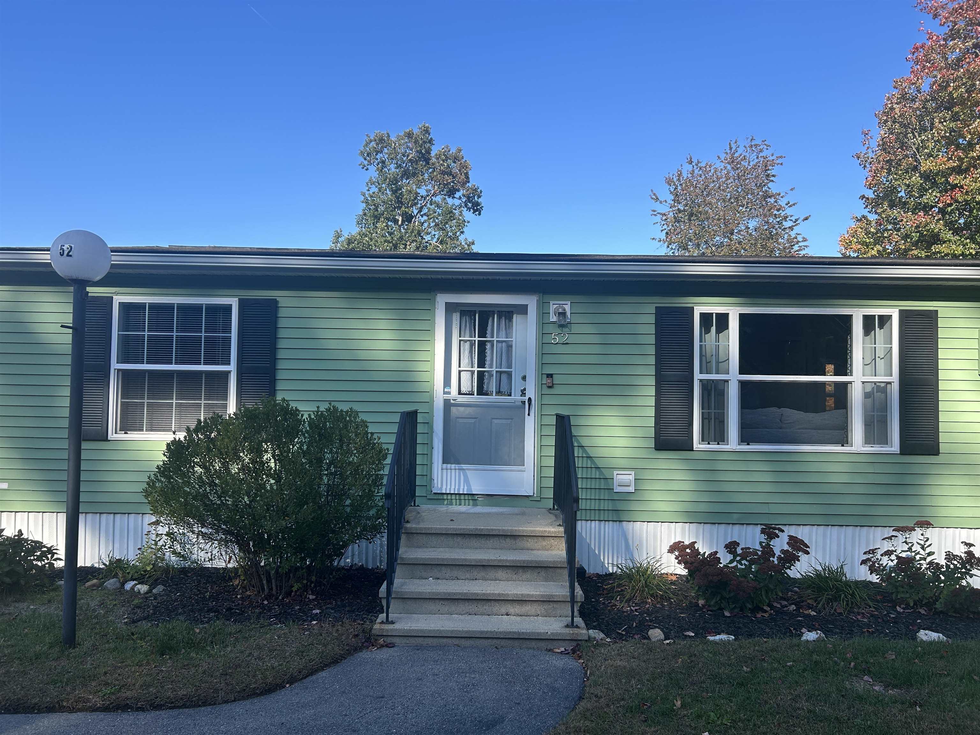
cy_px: 368
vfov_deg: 53.1
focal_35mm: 26
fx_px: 736
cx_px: 490
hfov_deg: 67.3
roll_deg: -0.7
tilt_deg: +0.4
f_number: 1.5
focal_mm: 5.7
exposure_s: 1/1724
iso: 50
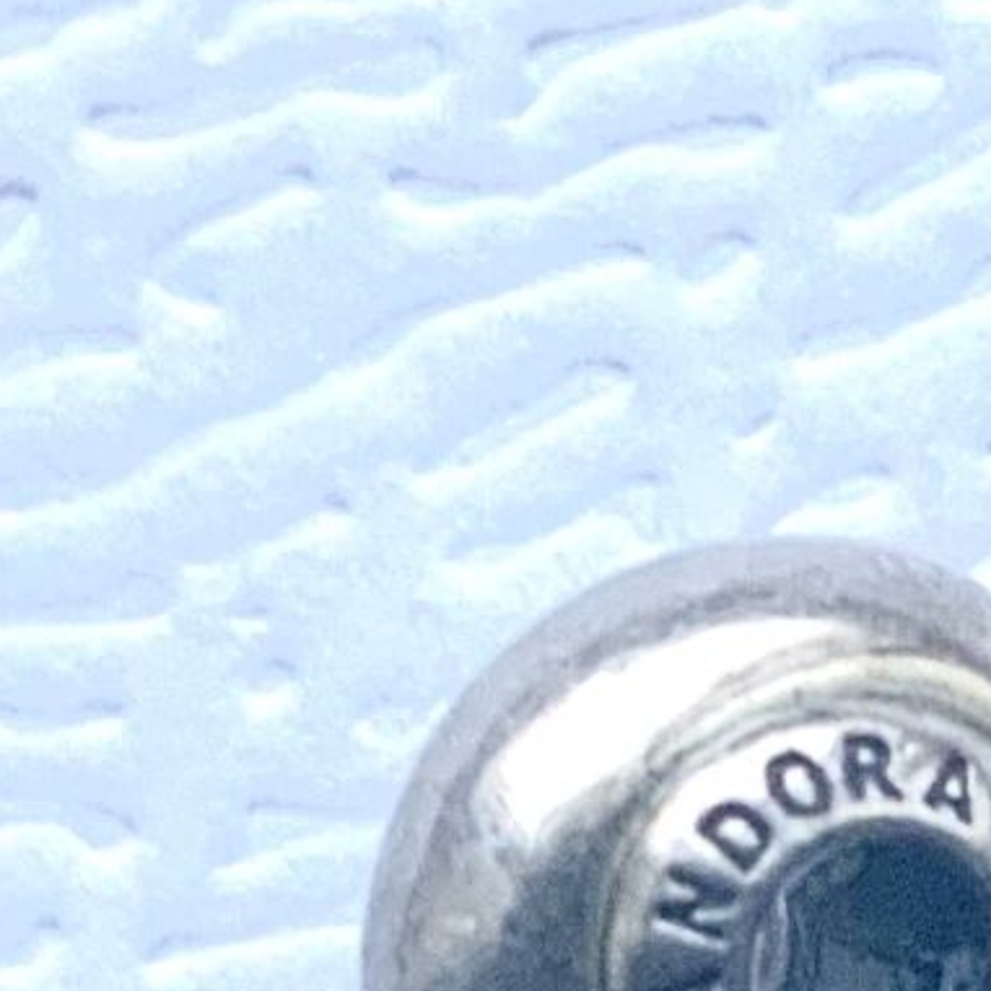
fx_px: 5571
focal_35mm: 172
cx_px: 807
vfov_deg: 10.0
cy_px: 1154
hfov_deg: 10.1
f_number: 1.8
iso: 80
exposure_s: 1/60
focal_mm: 3
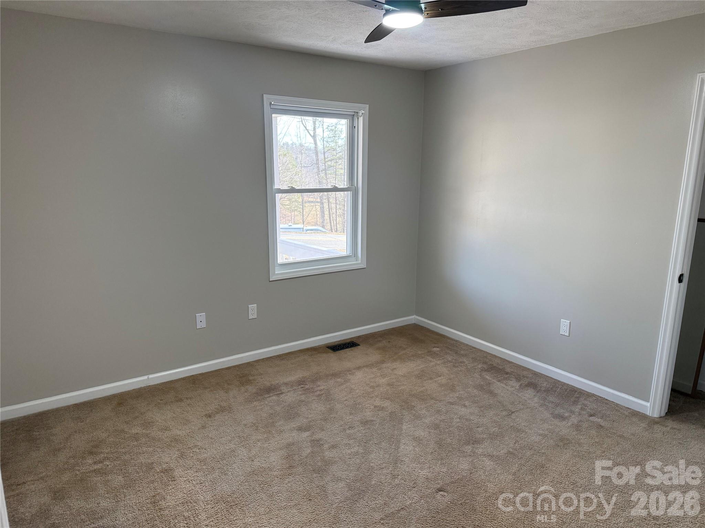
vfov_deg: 56.8
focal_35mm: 24
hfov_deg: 71.6
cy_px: 264
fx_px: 489
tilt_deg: -11.5
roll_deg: -0.9
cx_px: 352
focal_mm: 6.76
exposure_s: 1/120
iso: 250
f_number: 1.78
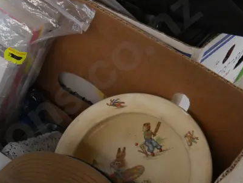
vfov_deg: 14.3
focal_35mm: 102
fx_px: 716
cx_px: -53
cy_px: 191
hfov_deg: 18.2
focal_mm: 20
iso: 2000
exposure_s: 1/60
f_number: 4.4
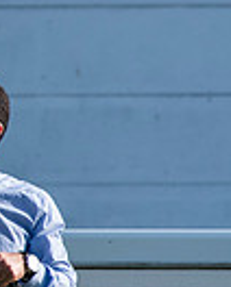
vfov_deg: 0.9
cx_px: -355
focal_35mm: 2222
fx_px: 18945
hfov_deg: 0.7
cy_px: 108
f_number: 6.3
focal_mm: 360
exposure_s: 1/1250
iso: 640
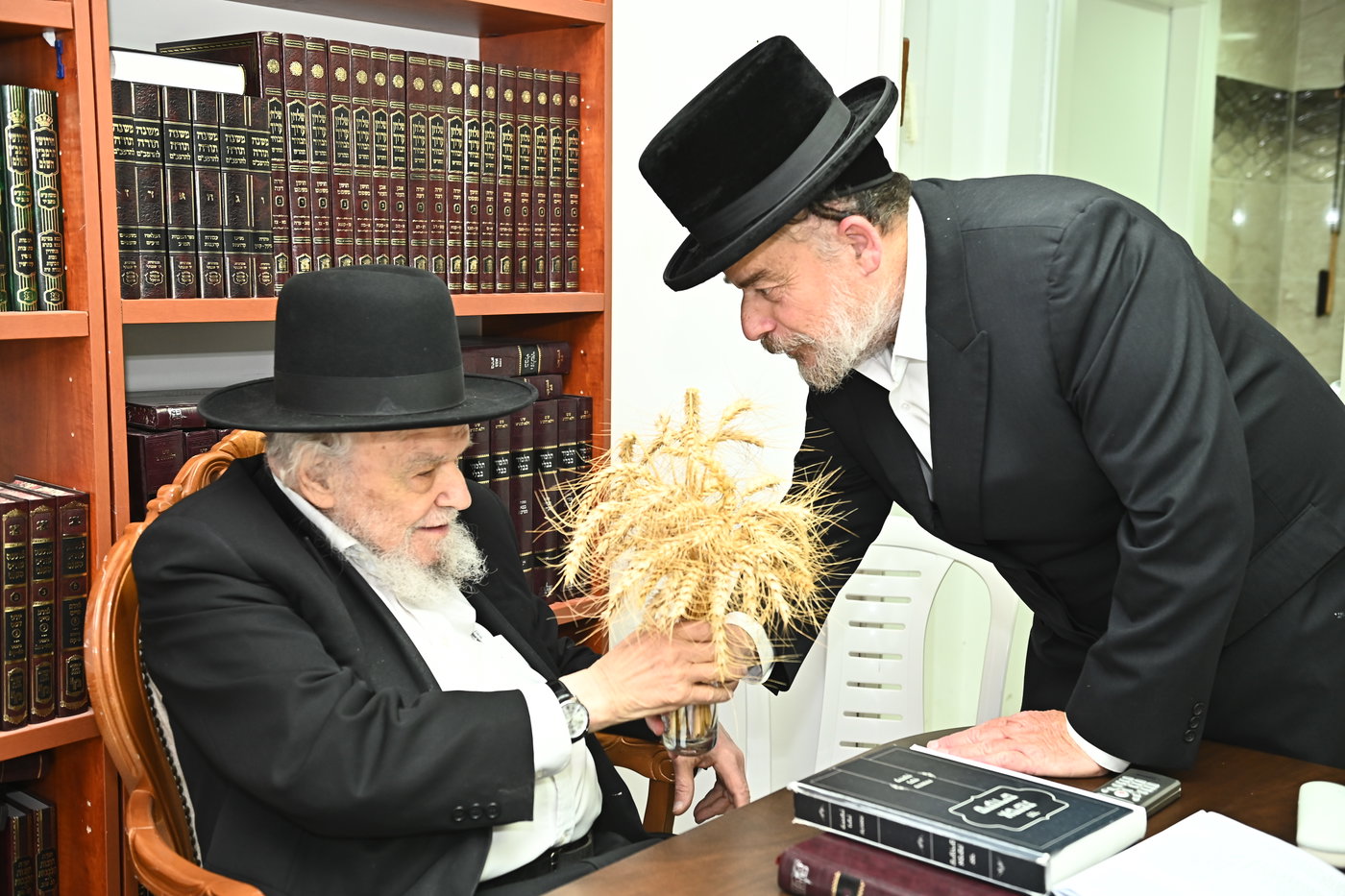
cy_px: 448
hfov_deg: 48.5
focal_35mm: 40
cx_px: 672
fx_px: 1494
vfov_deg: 33.4
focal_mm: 40
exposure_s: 1/160
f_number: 4
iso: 1000
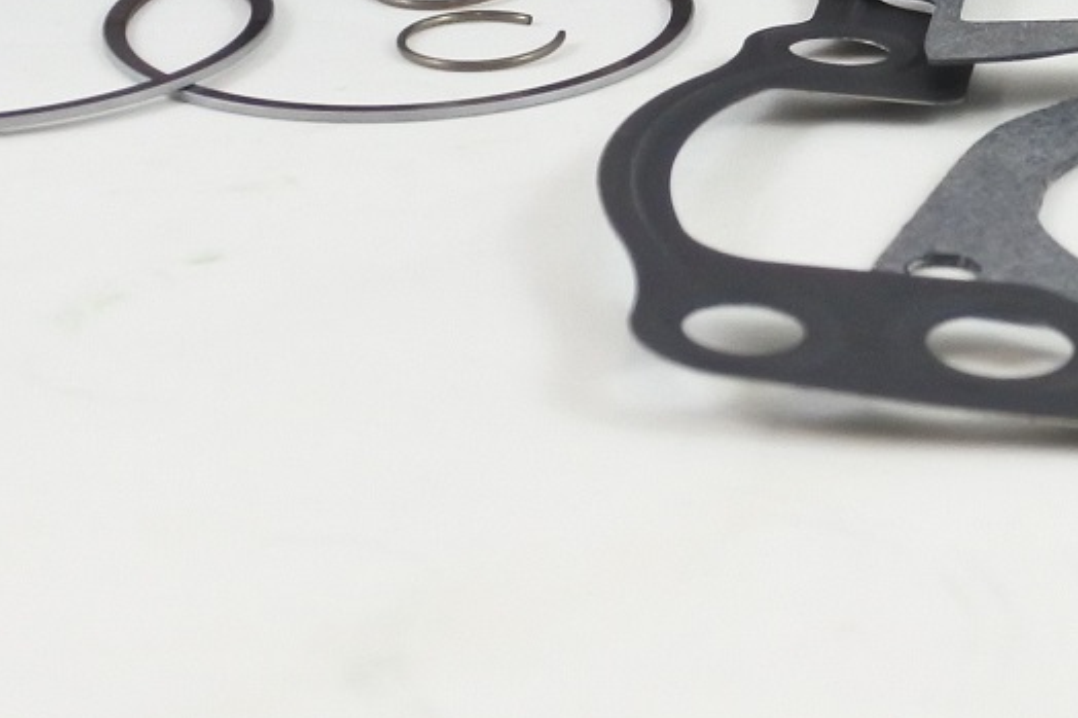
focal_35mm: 121
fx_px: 3622
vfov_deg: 10.7
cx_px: 1094
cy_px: -542
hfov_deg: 16.6
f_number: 3.8
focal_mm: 12.6
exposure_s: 1/125
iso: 500
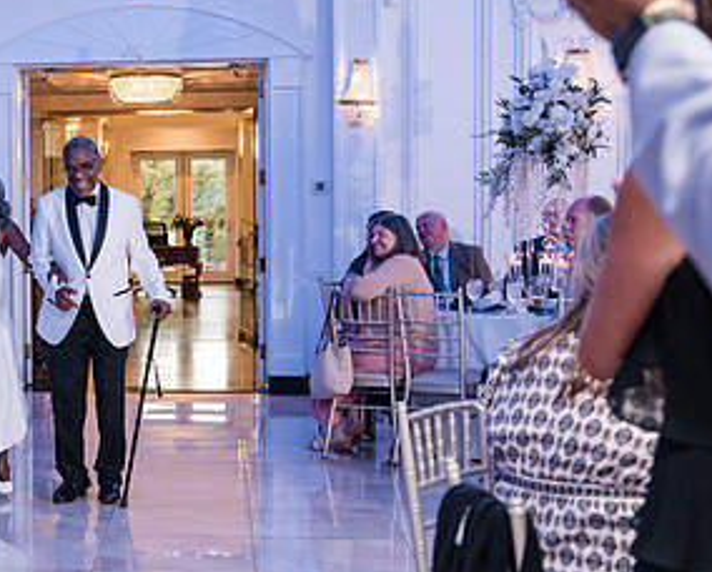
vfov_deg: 22.9
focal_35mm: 67
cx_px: 18
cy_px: 302
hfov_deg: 26.9
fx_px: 1414
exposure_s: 1/250
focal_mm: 35
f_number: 4
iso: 3200
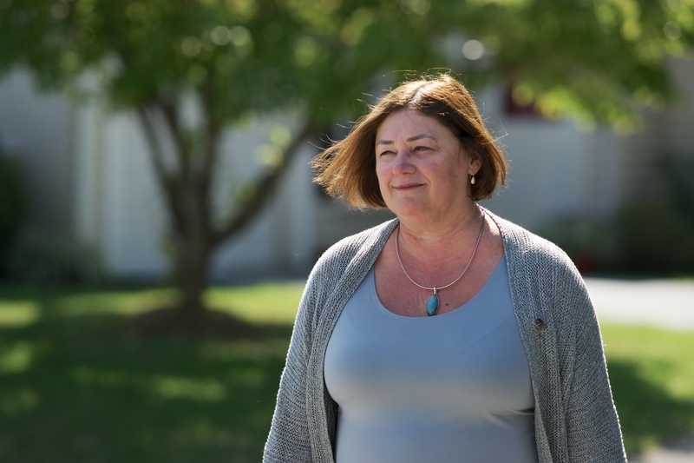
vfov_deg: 10.2
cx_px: 347
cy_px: 232
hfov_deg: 15.2
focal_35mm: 135
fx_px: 2602
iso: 160
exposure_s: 1/1600
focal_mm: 135
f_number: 2.8
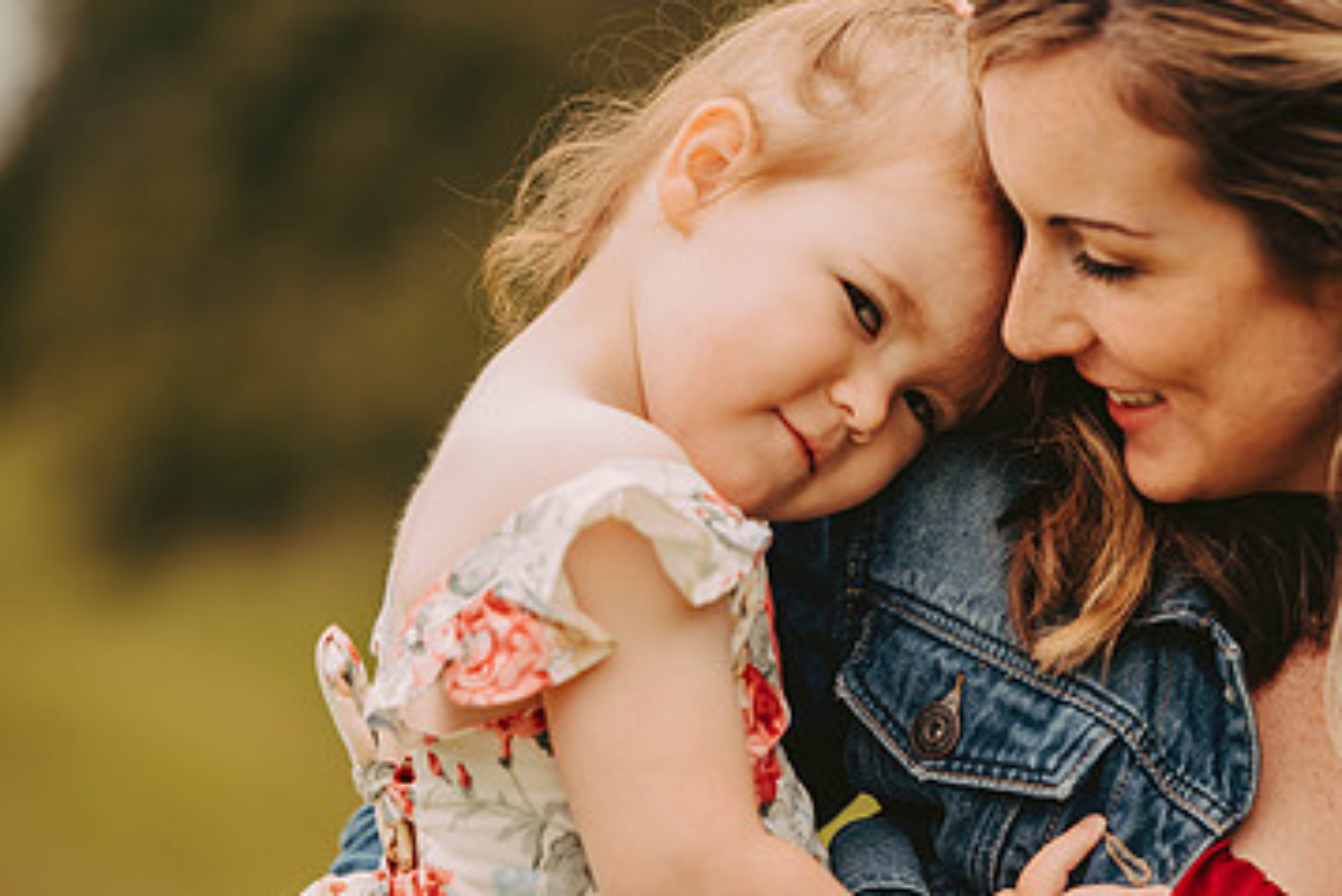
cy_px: 508
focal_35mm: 219
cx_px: 1020
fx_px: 8167
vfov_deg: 6.3
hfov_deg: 9.4
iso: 640
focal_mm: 135
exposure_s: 1/2500
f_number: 2.8
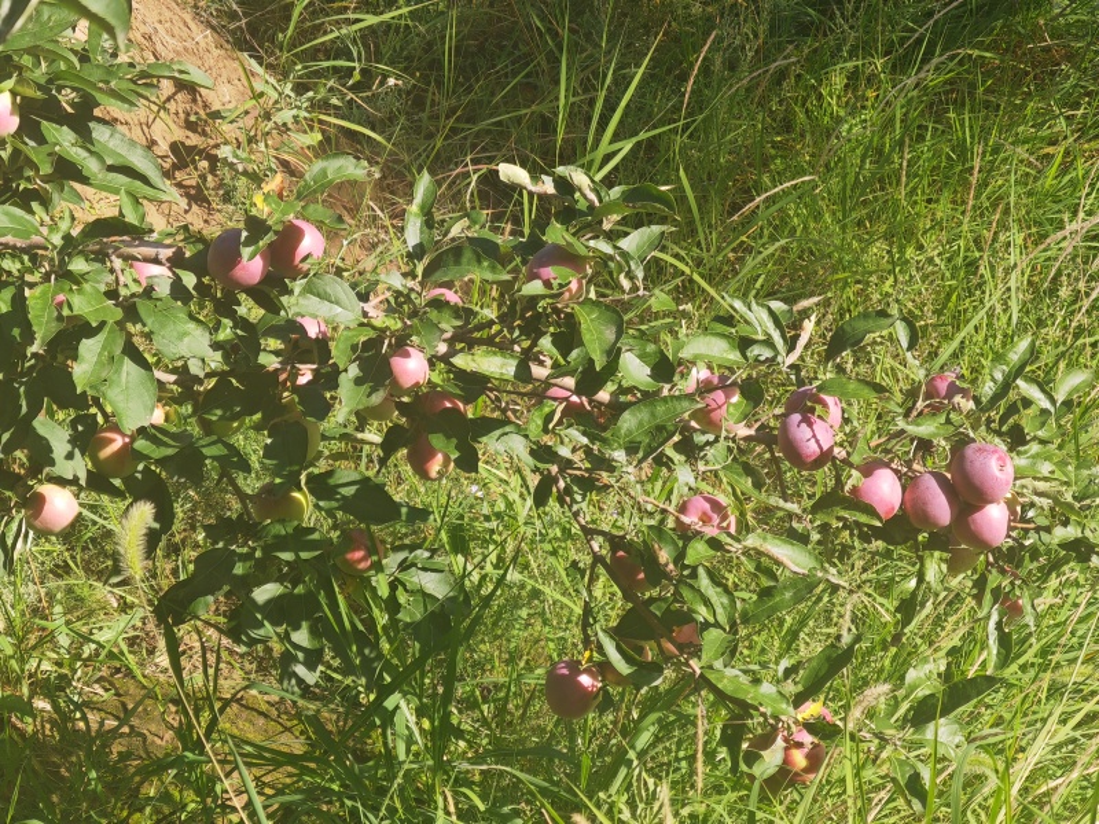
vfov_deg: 15.6
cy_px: 412
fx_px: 3016
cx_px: 550
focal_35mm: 95
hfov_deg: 20.7
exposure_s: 1/170
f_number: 2.4
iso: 50
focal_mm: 8.67
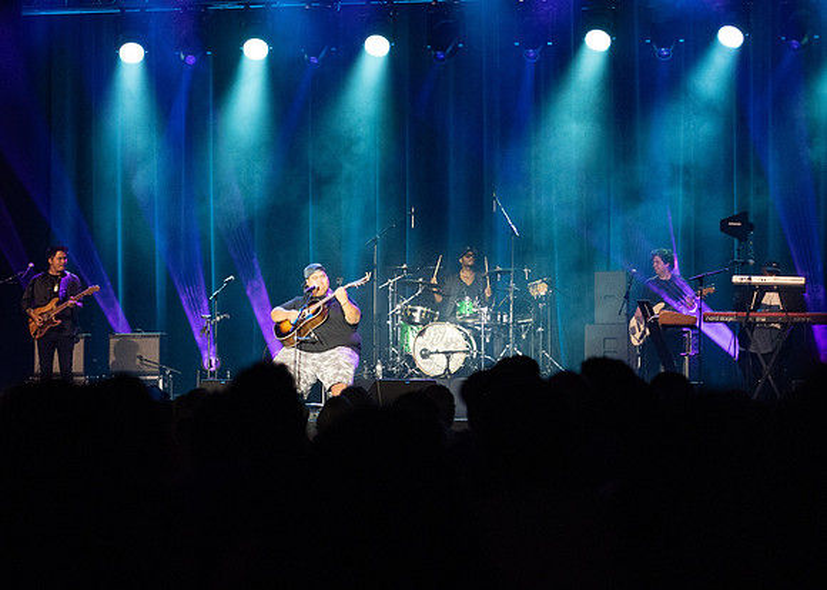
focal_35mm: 126
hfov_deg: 15.9
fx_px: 2966
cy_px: 333
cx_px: 324
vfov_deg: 11.4
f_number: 2.8
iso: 2000
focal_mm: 70
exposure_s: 1/200
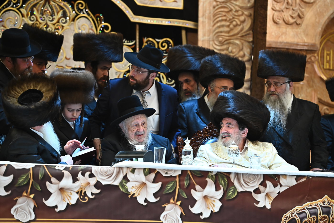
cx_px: 167
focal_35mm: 170
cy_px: 112
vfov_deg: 8.1
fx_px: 1577
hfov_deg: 12.1
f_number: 4.5
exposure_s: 1/250
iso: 2500
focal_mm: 170
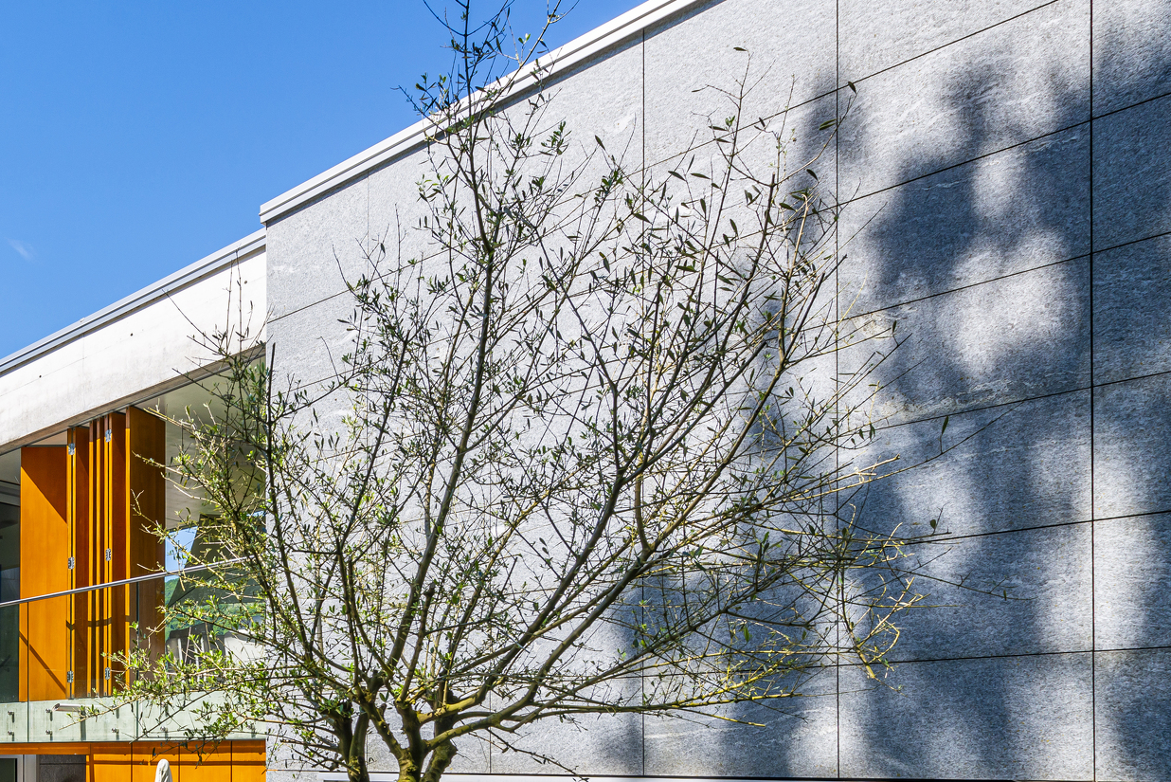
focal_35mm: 29
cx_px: 50
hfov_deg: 53.0
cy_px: 745
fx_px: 944
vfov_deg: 40.5
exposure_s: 1/160
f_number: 8
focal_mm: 14
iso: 100
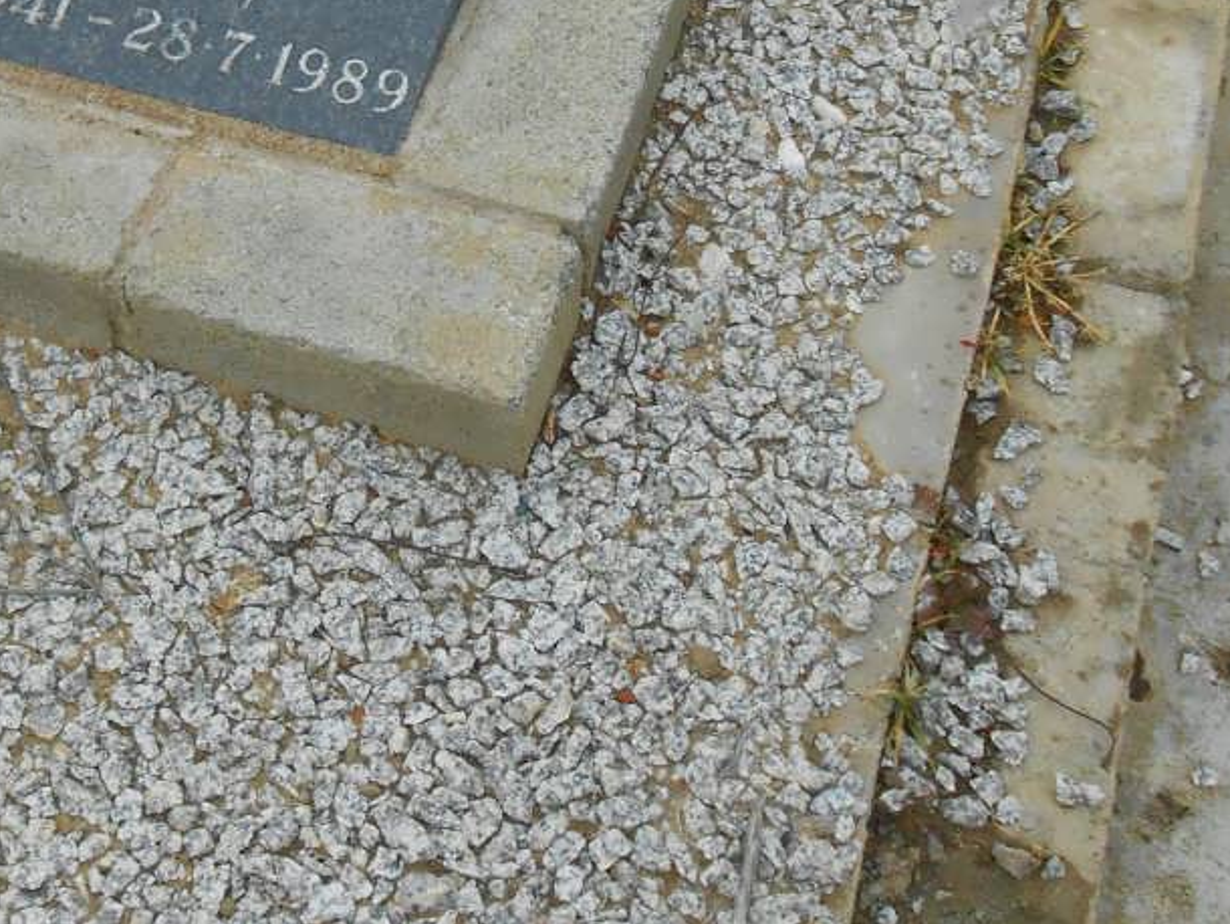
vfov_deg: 24.4
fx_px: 2097
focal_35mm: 59
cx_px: 266
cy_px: 157
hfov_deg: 31.9
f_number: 3.8
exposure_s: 1/250
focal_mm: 5.3
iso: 250
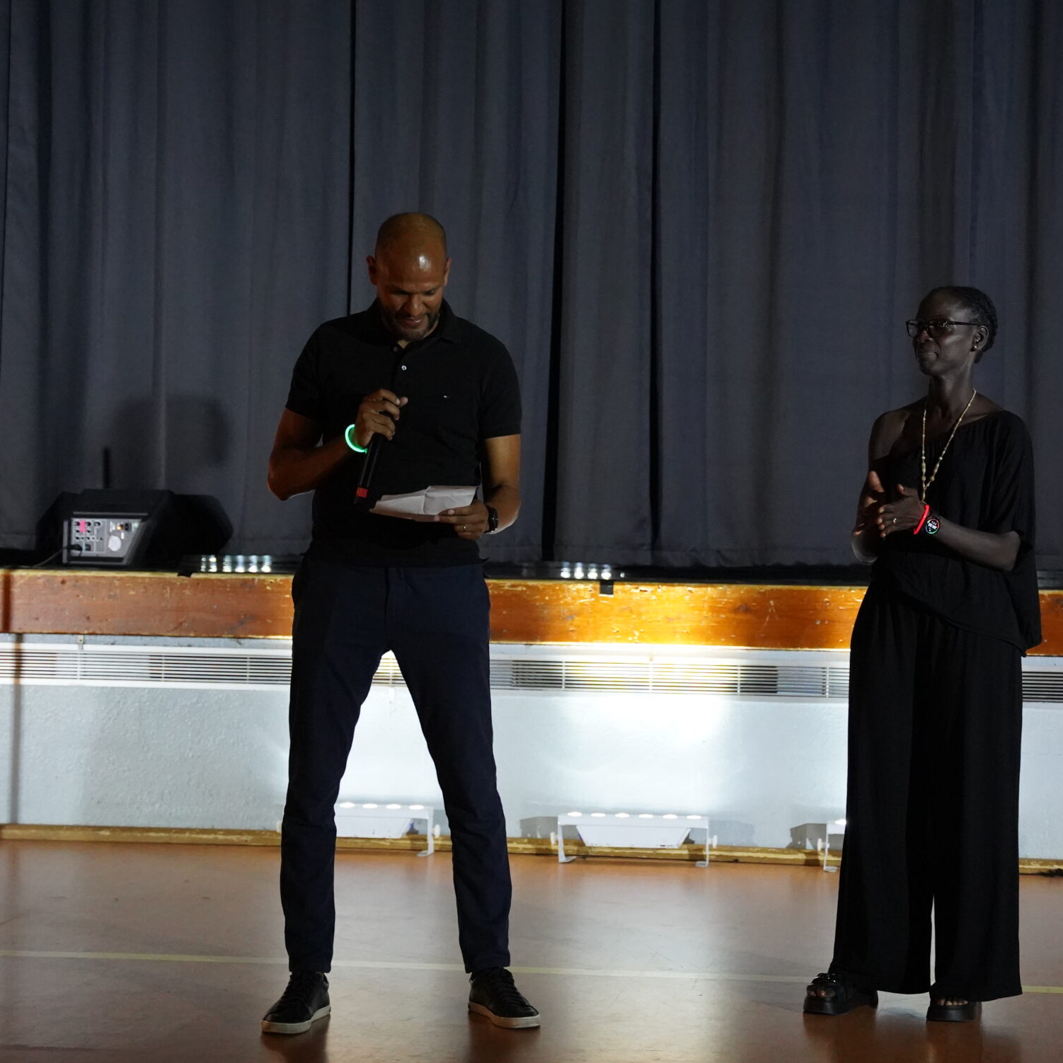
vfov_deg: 24.1
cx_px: 718
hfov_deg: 24.0
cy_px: 529
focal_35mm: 72
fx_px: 2492
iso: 8000
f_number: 2.8
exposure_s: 1/160
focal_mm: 49.5
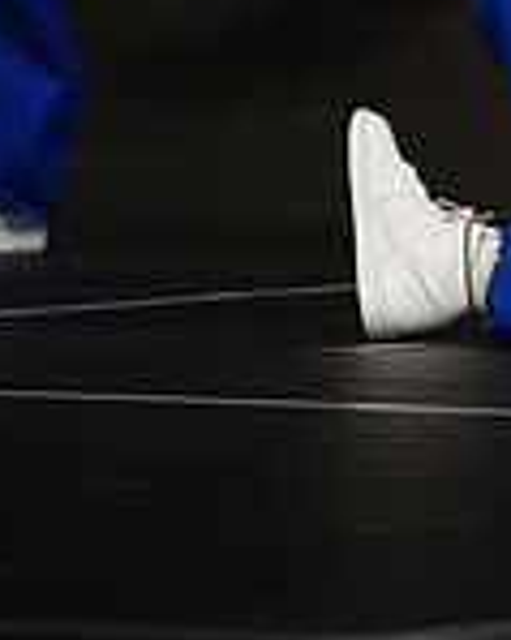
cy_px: 2
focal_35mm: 1097
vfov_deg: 1.8
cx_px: 1224
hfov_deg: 1.4
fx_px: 20760
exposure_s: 1/1250
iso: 16000
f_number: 3.5
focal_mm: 300
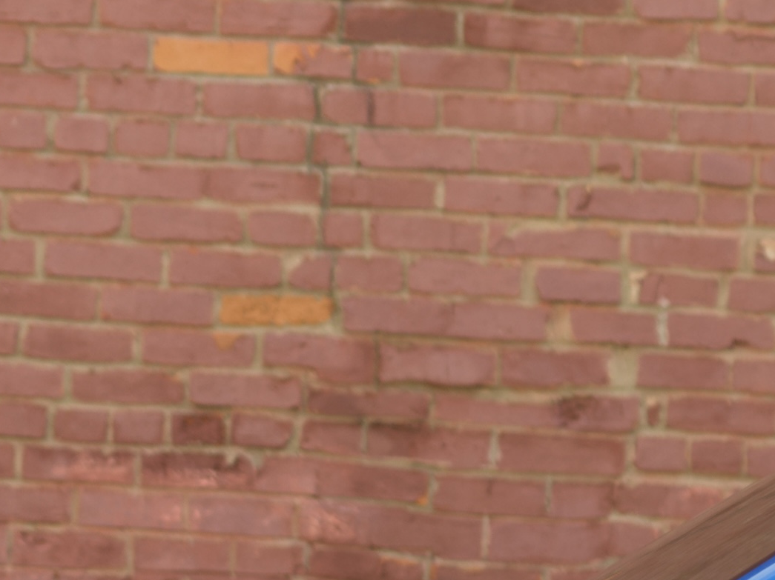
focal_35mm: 277
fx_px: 6199
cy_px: 1027
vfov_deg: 5.3
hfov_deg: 6.9
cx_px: 1672
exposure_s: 1/180
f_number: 4
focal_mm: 45
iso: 100
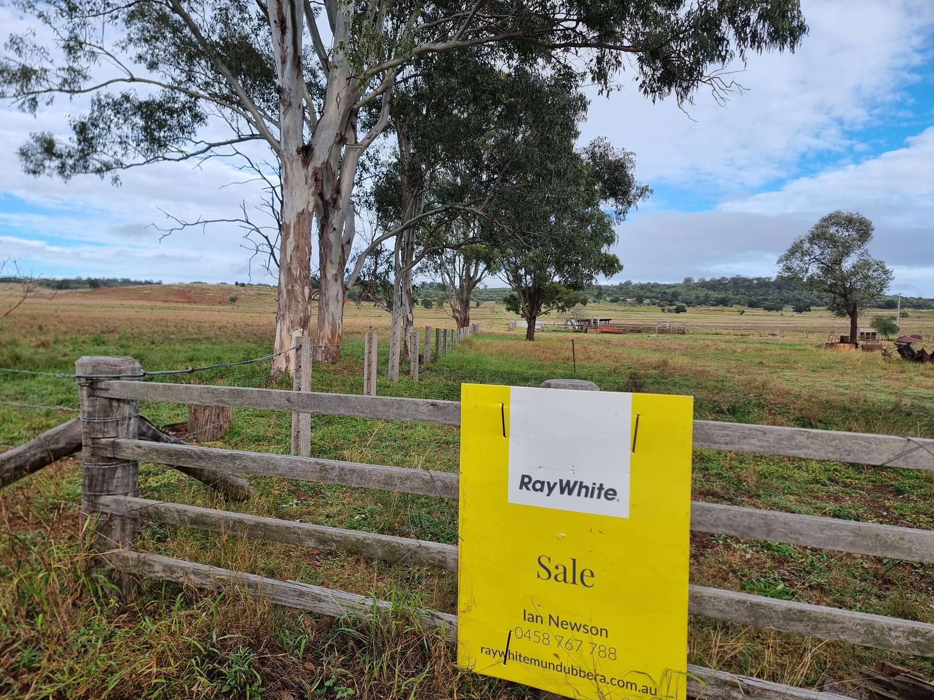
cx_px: 467
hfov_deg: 71.6
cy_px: 350
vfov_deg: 56.8
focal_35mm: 24
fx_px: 648
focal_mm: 6.7
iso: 50
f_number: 1.8
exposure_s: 1/435
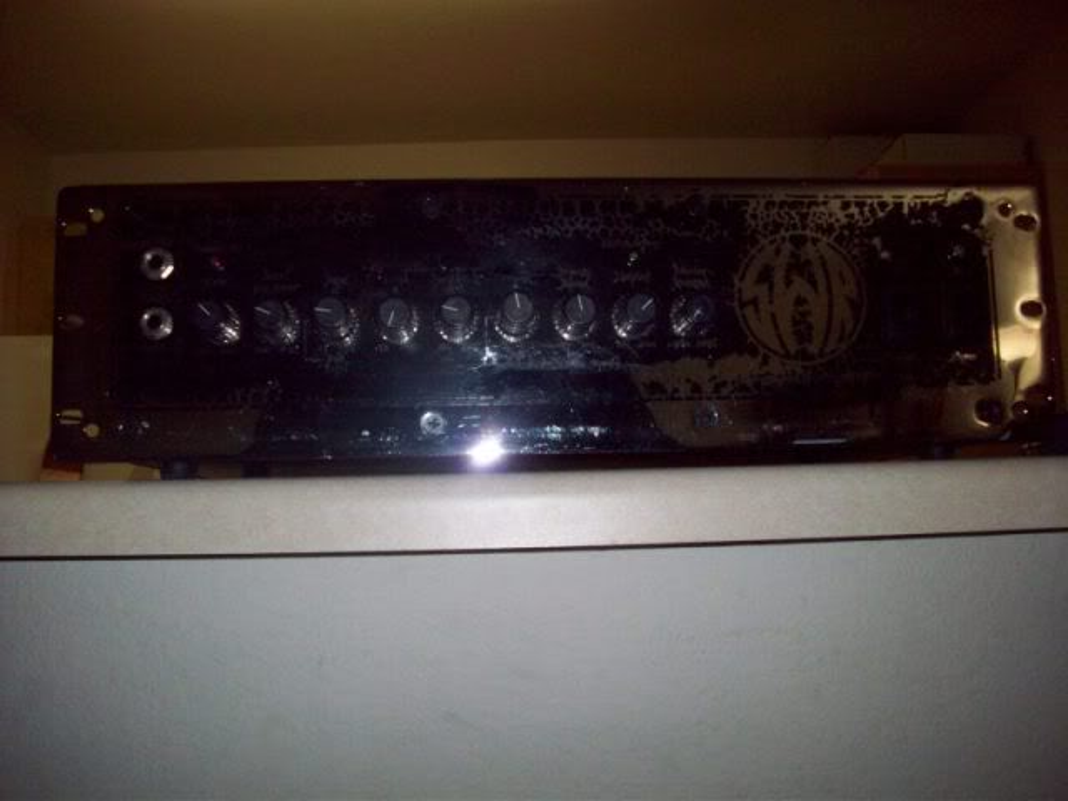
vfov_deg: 38.7
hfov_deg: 50.1
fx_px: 1142
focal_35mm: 37
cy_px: 400
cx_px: 534
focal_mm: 6.2
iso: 160
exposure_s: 1/64
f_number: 2.8
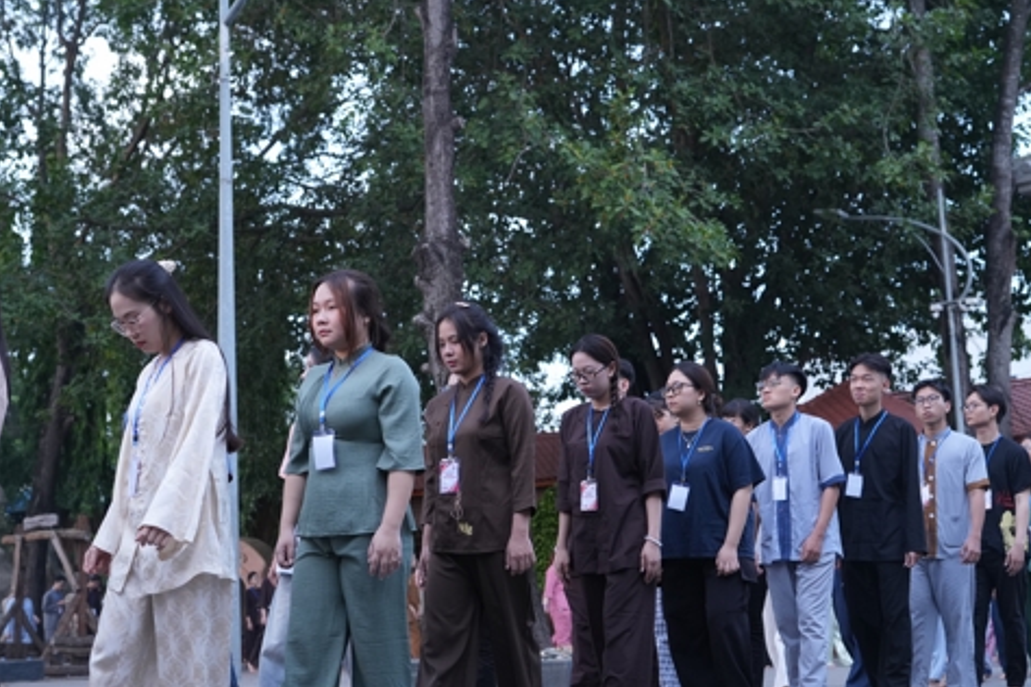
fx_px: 1375
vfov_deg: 28.1
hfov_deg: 41.1
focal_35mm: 48
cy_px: 379
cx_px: 483
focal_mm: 35
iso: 1250
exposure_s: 1/200
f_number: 3.2
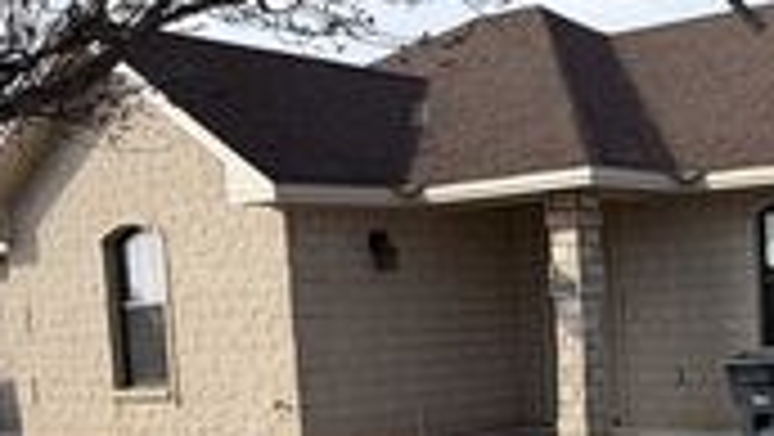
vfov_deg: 20.0
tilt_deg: -4.4
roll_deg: +2.5
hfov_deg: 32.1
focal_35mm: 59
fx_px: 1212
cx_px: 808
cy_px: 400
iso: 25
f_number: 2.2
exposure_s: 1/770
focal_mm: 2.22
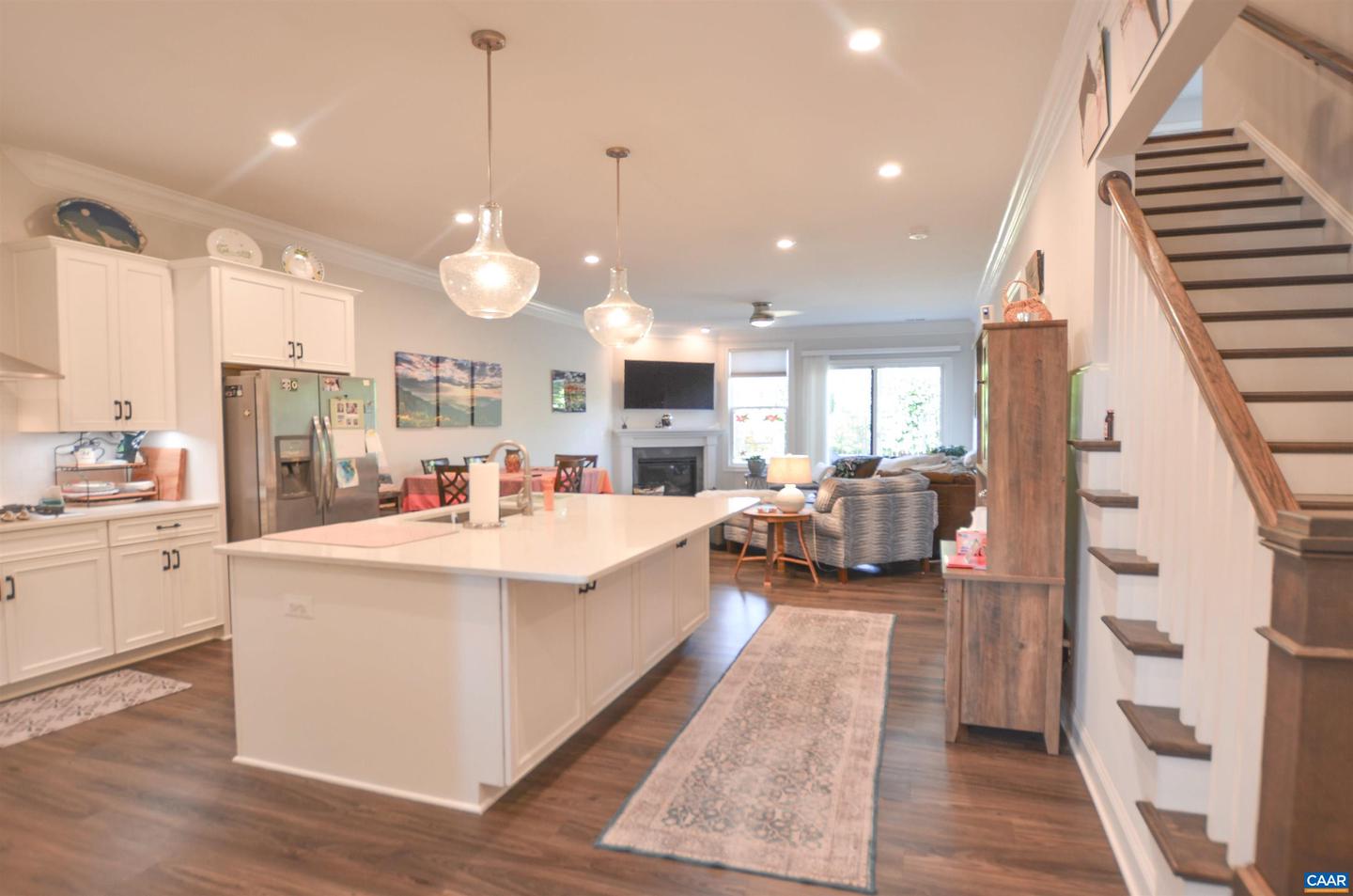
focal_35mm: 15
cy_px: 448
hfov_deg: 100.5
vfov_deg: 77.0
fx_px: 562
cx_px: 676
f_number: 3.5
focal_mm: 10
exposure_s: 1/15
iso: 100
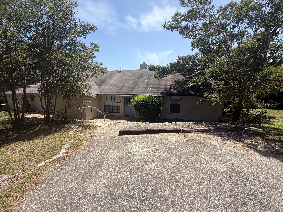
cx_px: 142
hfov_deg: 102.1
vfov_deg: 85.7
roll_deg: +0.8
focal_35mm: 14
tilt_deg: -10.5
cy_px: 106
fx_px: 114
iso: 25
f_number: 2.2
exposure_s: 1/770
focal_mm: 2.22
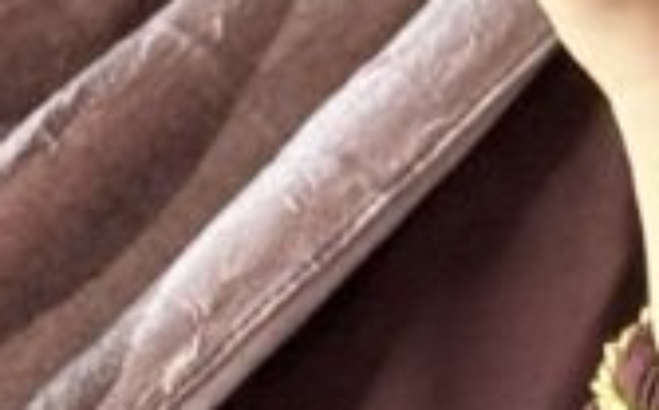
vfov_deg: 3.3
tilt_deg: -22.2
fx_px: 7015
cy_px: 430
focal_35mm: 391
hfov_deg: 5.3
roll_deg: +2.6
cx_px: -225
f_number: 1.78
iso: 250
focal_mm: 6.76
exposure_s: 1/55
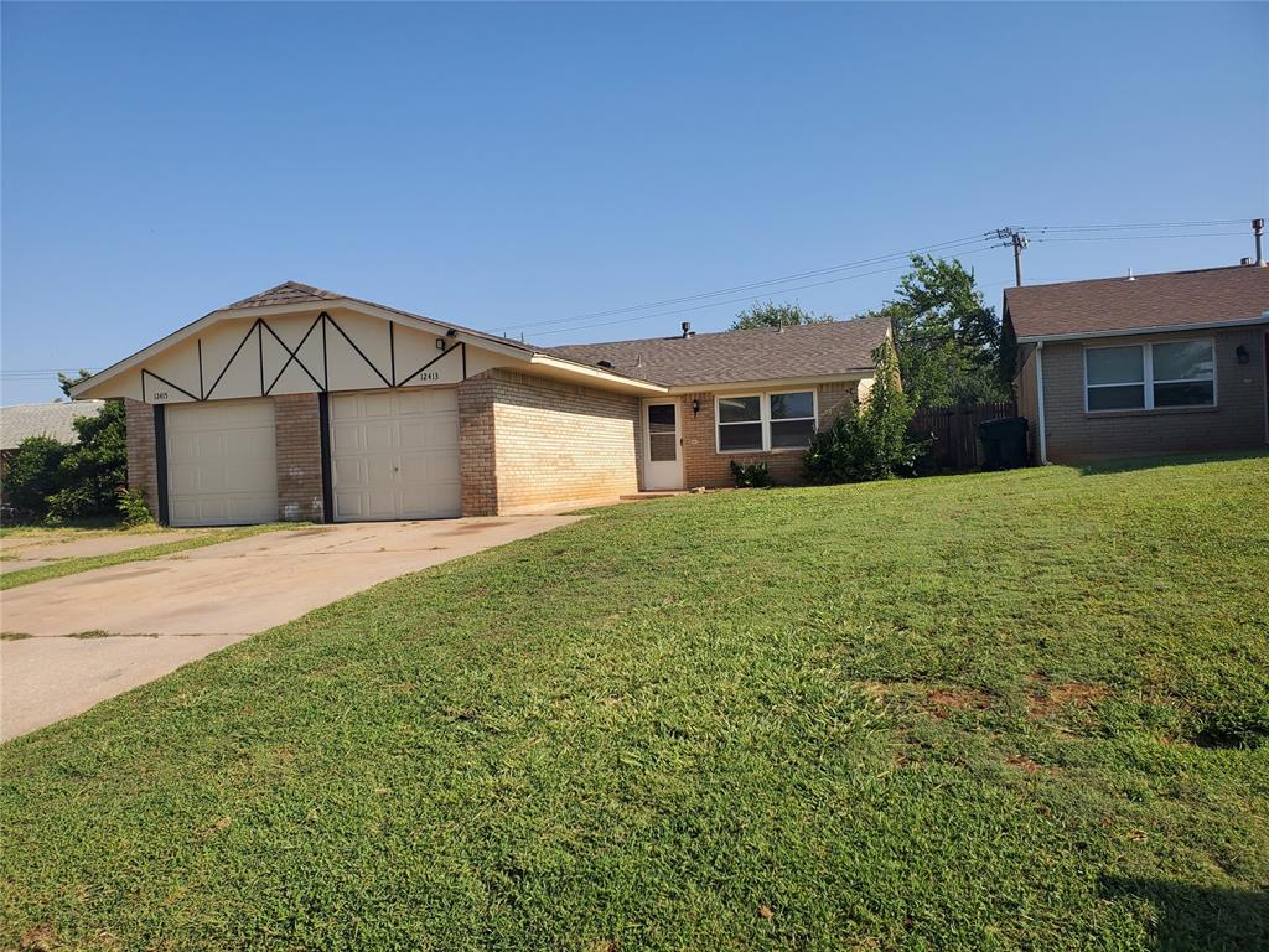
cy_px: 476
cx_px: 634
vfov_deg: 53.1
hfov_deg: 67.3
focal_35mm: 26
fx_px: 953
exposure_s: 1/1659
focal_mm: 4.3
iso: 50
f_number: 2.4
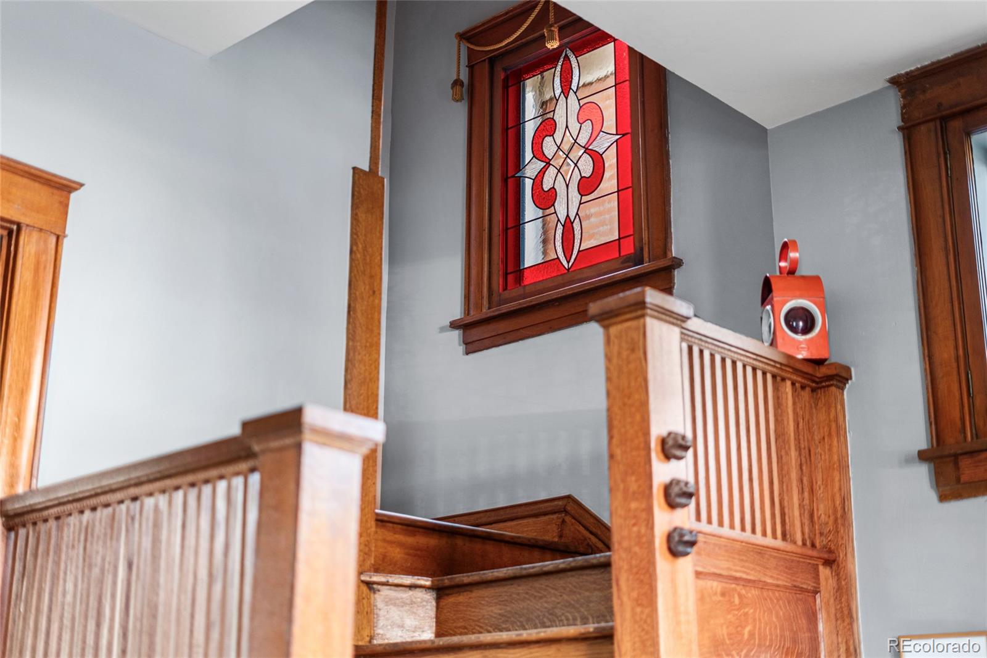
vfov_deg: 27.0
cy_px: 329
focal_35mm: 50
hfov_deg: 39.6
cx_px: 494
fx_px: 1370
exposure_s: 1/15
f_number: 1.8
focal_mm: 50
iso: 640
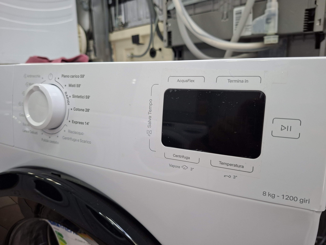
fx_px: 217
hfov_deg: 73.9
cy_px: 122
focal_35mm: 23
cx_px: 163
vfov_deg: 58.9
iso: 250
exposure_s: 1/100
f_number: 1.8
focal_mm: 5.54
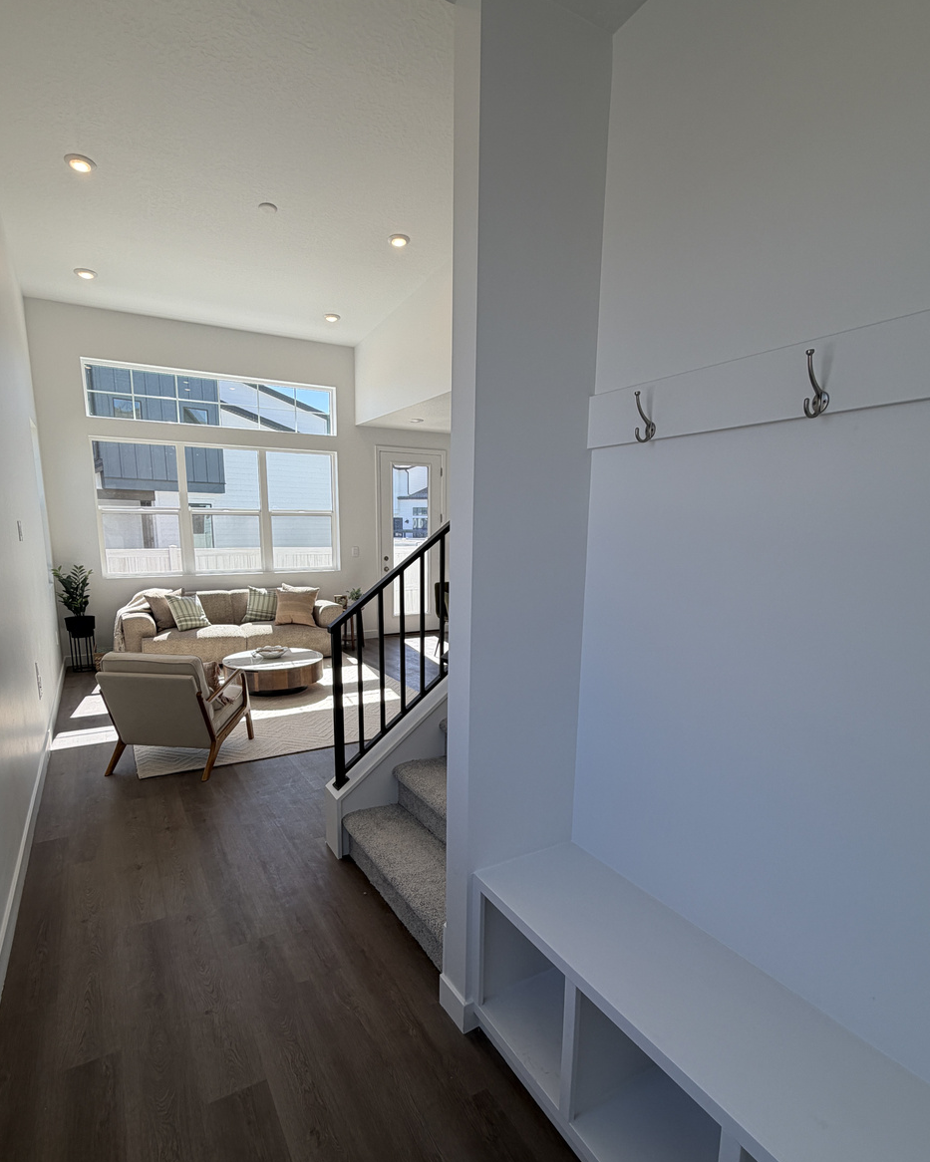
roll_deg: -0.5
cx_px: 444
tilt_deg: -12.0
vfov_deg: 86.0
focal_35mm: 18
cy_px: 649
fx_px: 619
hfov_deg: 73.8
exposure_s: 1/120
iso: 20
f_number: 2.2
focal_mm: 2.22
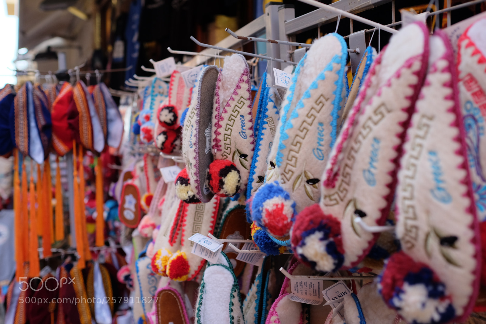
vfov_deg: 37.9
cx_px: 243
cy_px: 162
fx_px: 473
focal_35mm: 35
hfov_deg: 54.4
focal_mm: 23
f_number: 2.5
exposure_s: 1/340
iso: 800
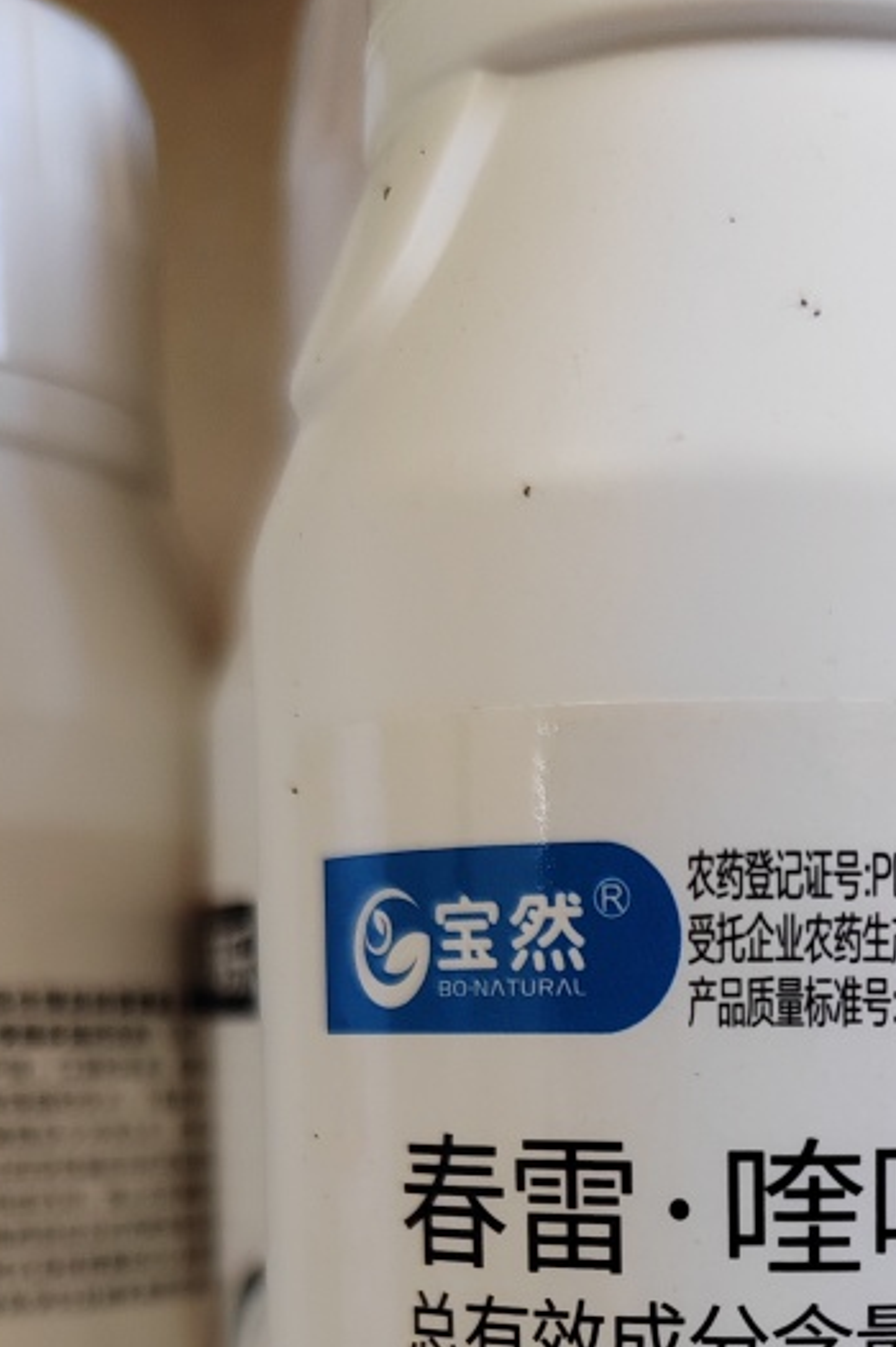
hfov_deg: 22.9
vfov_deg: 32.5
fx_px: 2131
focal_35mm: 57
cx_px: 863
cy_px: 1325
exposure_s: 1/100
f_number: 1.8
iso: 1250
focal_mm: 6.14
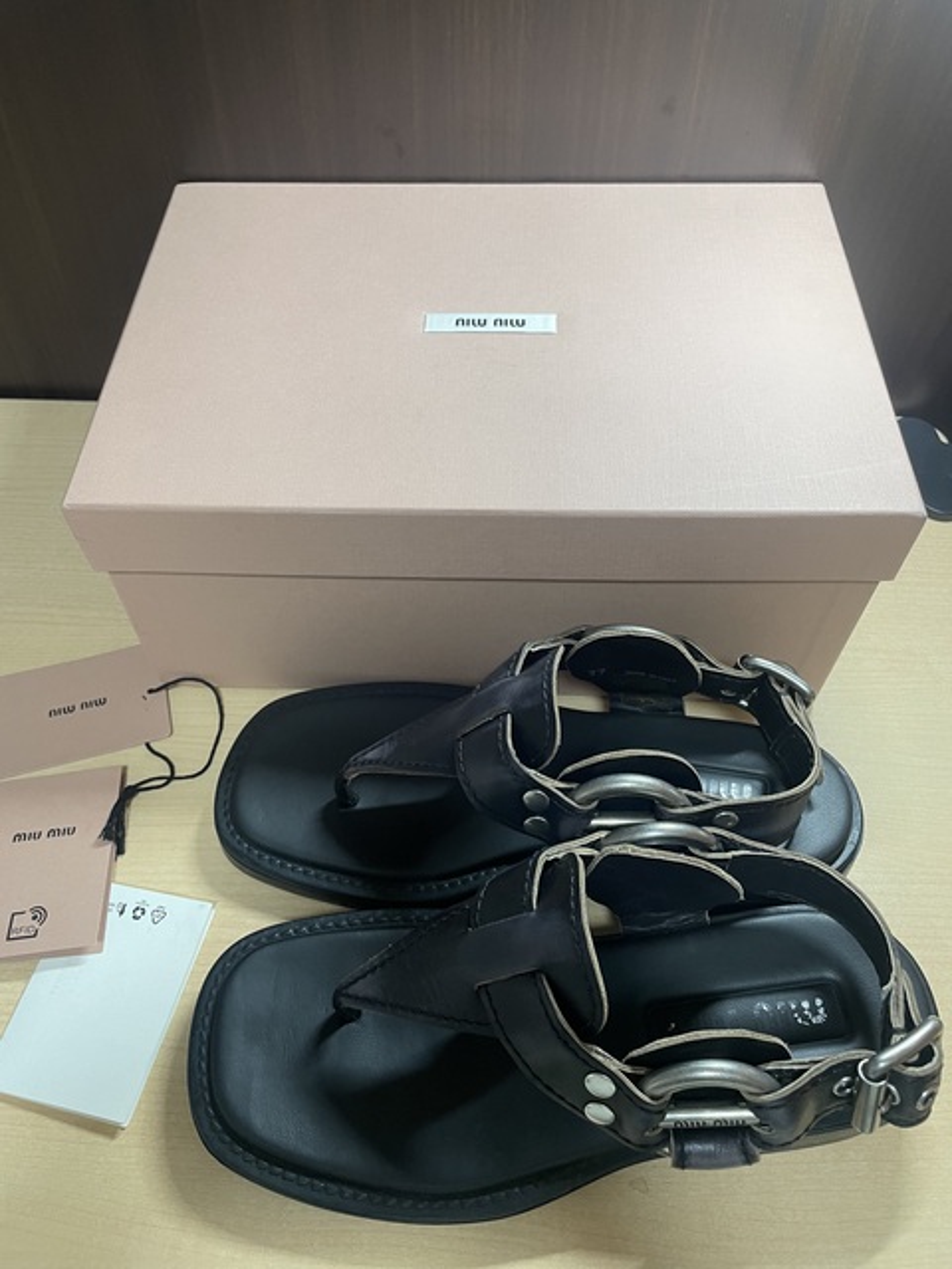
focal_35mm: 26
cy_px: 634
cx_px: 476
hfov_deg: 53.1
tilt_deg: -52.8
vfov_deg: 67.3
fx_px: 953
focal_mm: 4.2
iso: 64
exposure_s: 1/50
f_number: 1.6
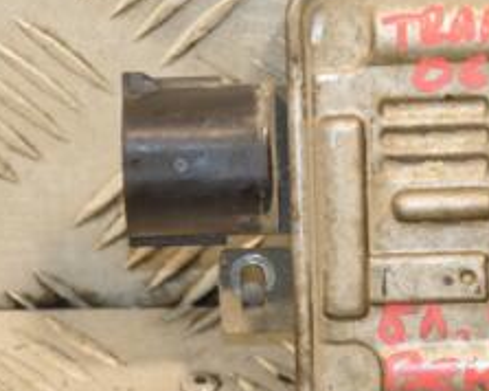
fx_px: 5046
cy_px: 163
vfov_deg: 4.4
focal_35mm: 349
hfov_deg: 5.5
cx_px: 434
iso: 800
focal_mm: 92
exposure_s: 1/160
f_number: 5.6
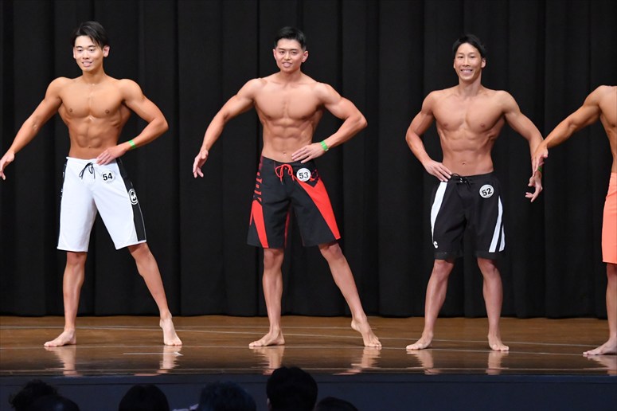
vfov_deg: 6.8
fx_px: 3460
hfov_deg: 10.2
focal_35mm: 202
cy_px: 206
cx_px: 308
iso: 8000
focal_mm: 135
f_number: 5.6
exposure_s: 1/400
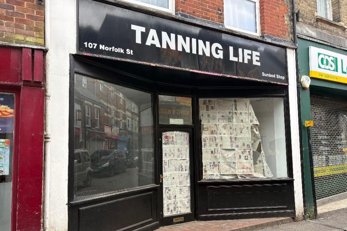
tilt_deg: +4.8
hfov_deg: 60.3
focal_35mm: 31
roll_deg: +1.2
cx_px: 171
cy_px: 126
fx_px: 299
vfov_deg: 42.3
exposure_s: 1/381
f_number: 1.6
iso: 50
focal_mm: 5.96
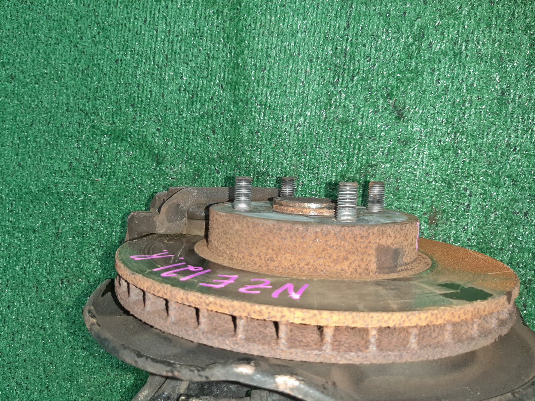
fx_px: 402
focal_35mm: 26
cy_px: 200
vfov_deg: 53.1
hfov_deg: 67.3
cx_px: 268
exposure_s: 1/33
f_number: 1.7
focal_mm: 3.93
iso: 210
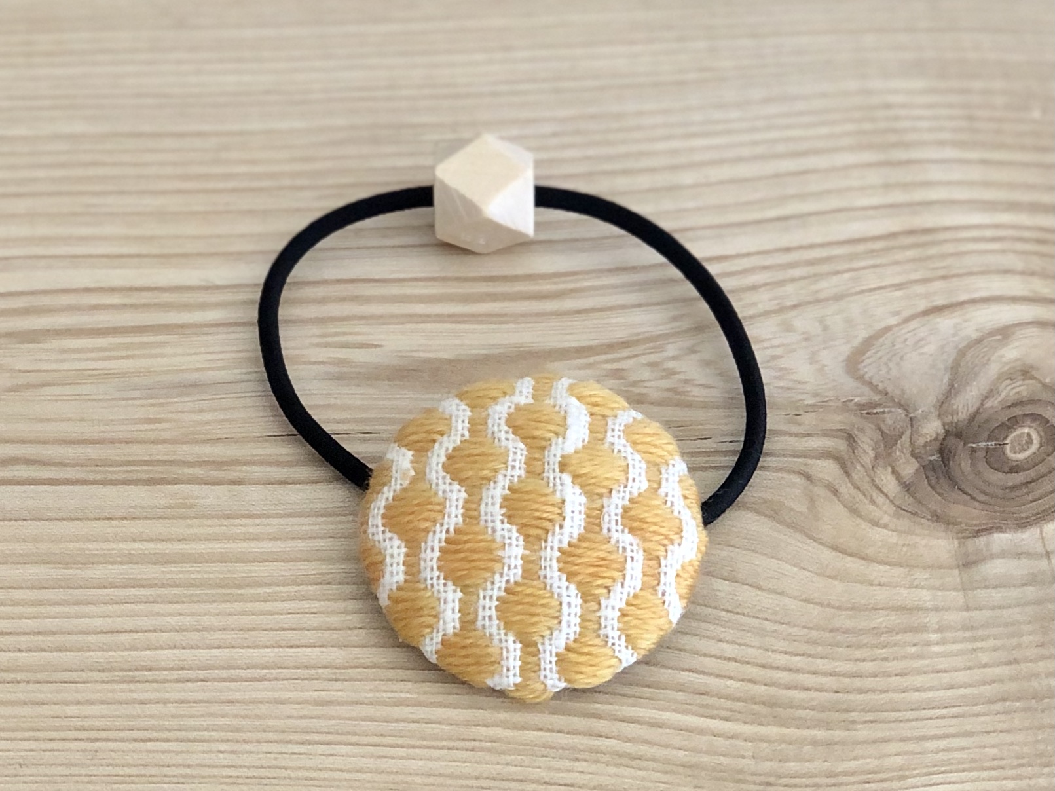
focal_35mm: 52
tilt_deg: -49.5
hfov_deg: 36.8
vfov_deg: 28.0
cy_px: 396
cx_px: 528
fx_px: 1585
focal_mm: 6
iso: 50
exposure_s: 1/60
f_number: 2.4
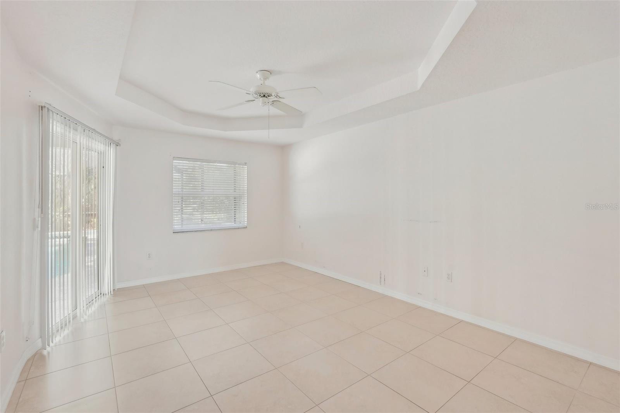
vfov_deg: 73.7
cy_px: 206
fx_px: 275
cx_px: 310
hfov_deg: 96.7
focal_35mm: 16
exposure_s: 1/13
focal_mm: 16
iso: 400
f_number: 8
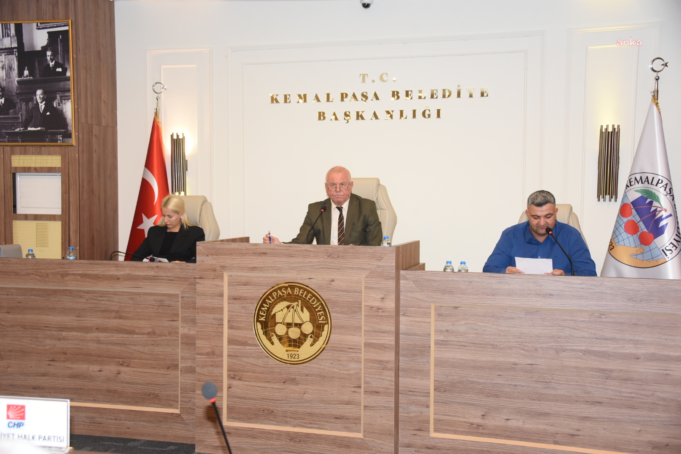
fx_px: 851
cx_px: 340
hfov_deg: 43.6
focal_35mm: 45
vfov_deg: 29.9
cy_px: 227
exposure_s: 1/200
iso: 2200
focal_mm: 45
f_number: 4.2
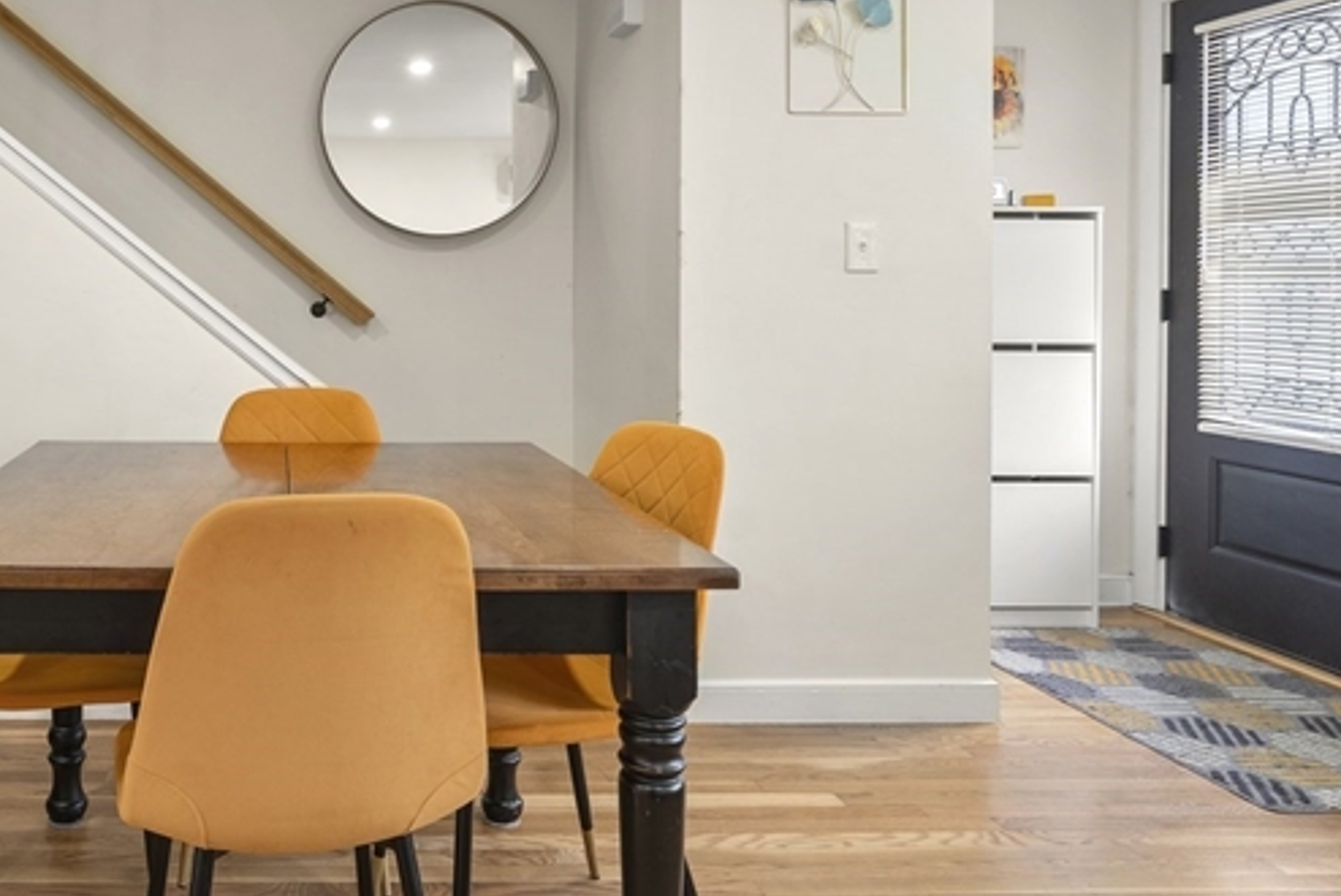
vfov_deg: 44.6
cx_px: 293
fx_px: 1081
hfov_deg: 59.3
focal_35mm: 29
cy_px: 327
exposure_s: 1/5
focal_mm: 14
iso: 320
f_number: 7.1
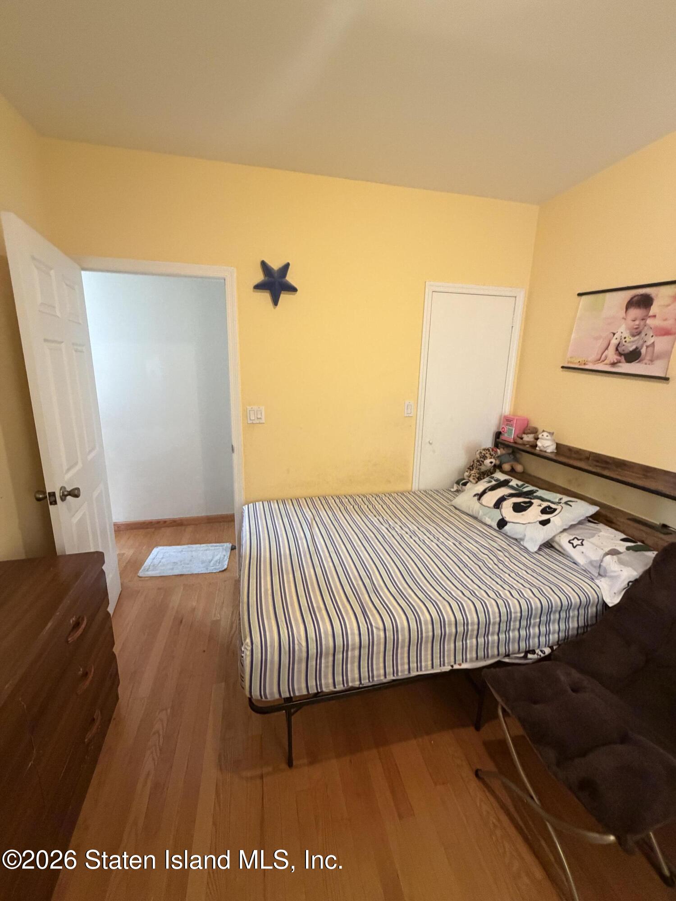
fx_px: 365
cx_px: 338
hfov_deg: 85.7
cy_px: 450
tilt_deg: -11.8
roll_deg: -1.1
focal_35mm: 14
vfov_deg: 102.1
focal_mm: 2.22
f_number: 2.2
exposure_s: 1/60
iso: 500
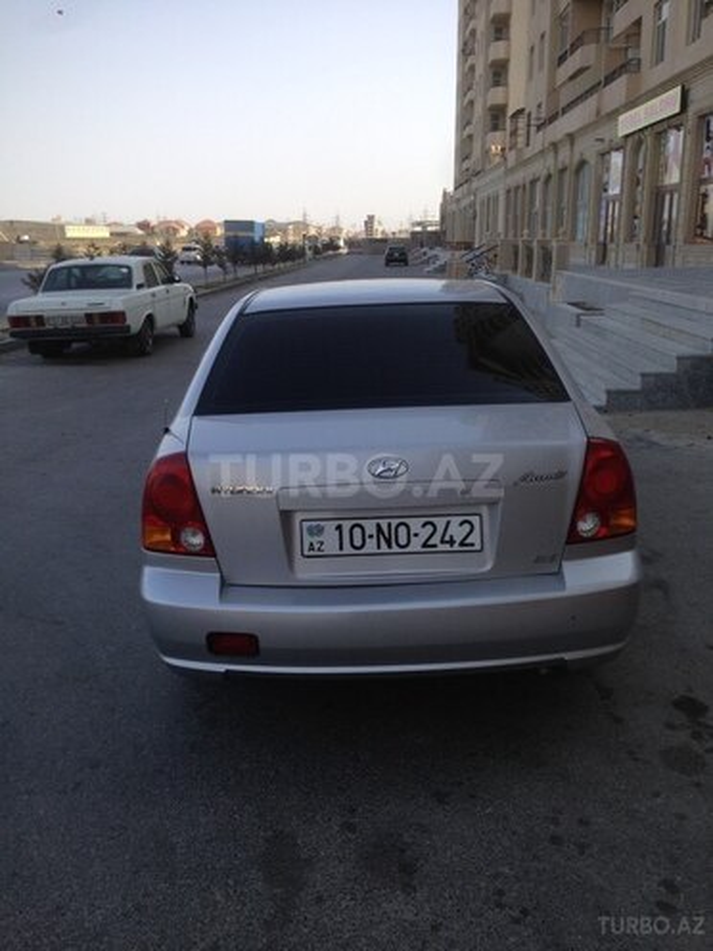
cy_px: 476
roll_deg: +1.2
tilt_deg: -15.2
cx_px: 356
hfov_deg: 42.9
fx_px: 906
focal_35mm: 33
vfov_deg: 55.4
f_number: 2.4
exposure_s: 1/577
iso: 50
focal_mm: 4.12
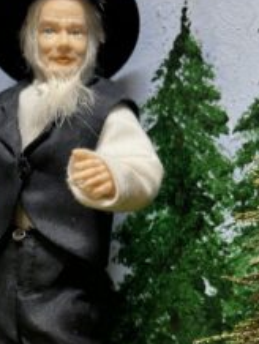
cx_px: 66
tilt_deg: -7.9
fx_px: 876
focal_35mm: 88
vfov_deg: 22.0
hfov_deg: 16.7
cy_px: 268
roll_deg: -2.0
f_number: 1.78
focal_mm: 6.86
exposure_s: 1/159
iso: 50
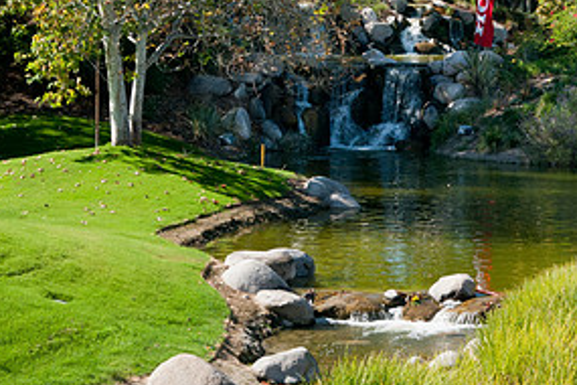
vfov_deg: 10.4
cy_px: 58
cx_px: 605
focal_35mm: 131
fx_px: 2099
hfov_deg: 15.3
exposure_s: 1/200
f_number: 7.1
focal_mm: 38
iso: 400
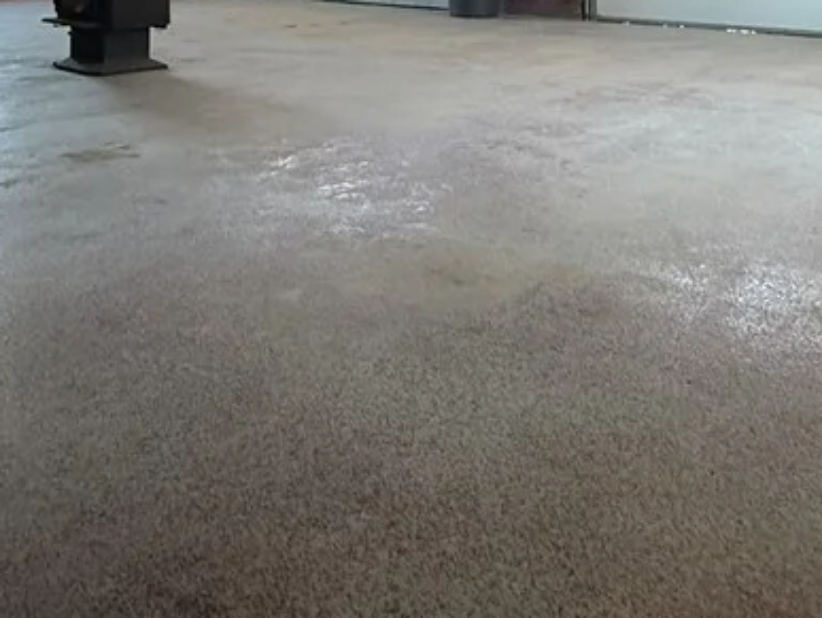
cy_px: -81
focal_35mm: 37
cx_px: 418
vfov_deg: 33.2
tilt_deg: +1.0
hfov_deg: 50.1
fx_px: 879
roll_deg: -0.4
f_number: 2.2
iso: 400
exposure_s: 1/120
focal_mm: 2.22
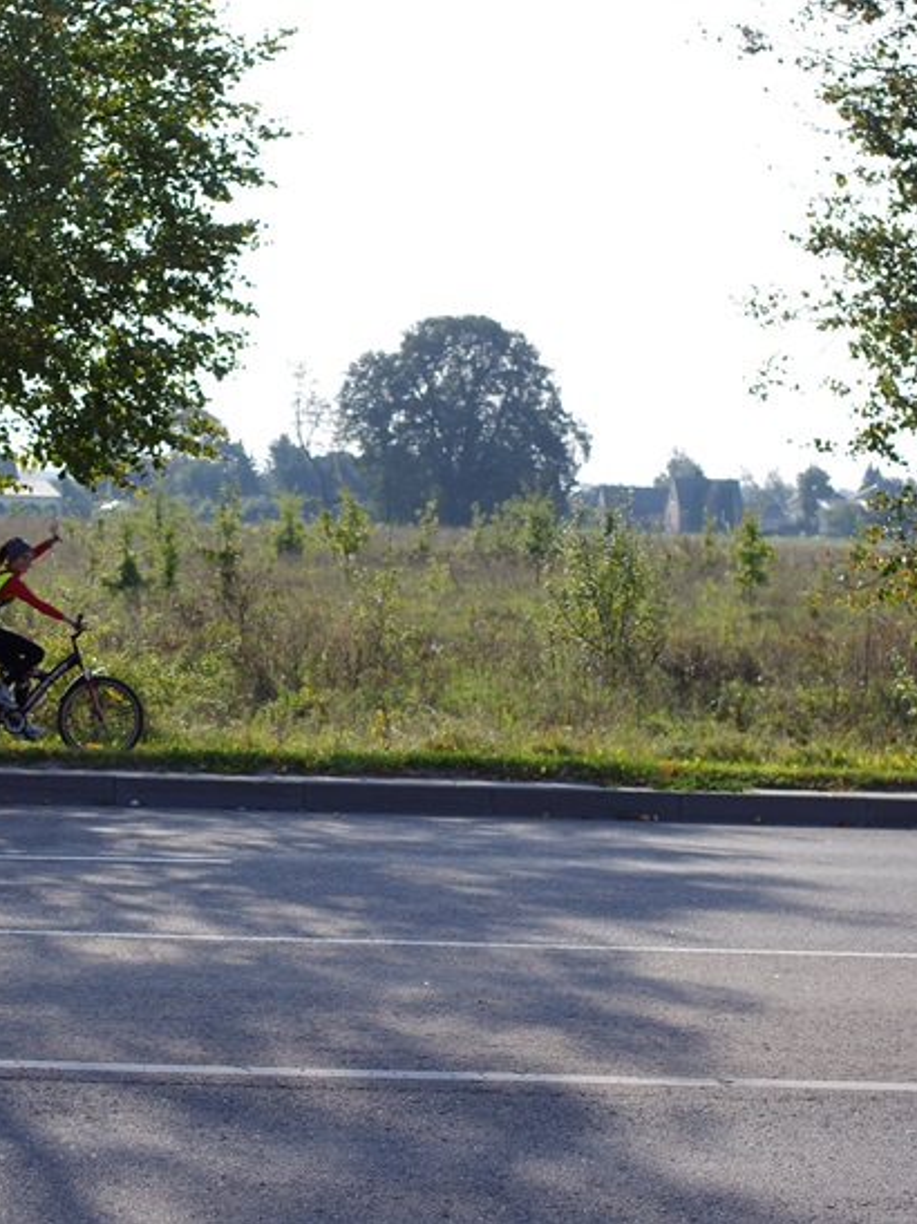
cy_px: 613
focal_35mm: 109
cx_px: 166
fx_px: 3851
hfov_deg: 13.5
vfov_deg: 18.0
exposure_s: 1/800
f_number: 4.5
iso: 200
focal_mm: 50
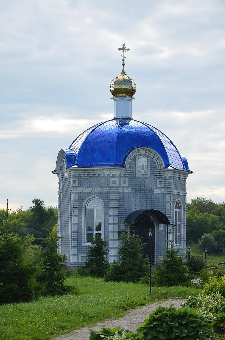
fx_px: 989
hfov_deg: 13.0
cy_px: 170
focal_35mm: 105
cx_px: 112
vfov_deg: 19.5
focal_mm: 70
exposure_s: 1/250
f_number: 8
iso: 160
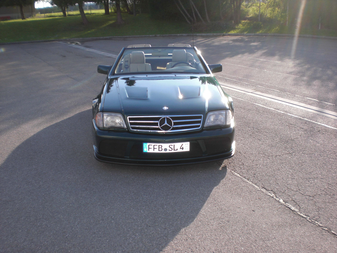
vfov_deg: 37.7
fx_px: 370
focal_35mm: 38
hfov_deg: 49.0
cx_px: 168
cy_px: 126
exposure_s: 1/320
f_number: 3.1
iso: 64
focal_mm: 6.3
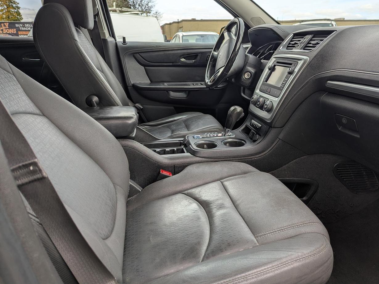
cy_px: 139
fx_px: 274
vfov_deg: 54.9
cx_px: 196
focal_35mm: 25
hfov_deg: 69.4
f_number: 1.85
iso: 42
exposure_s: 1/547
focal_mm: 6.81
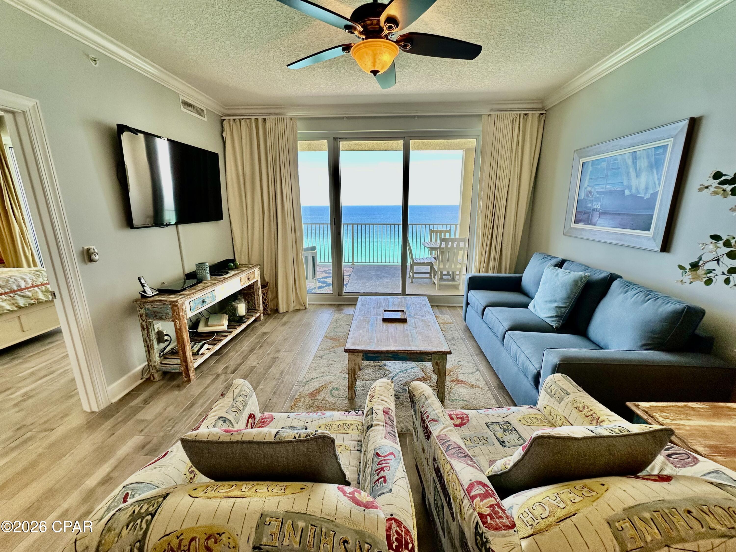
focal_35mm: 14
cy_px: 276
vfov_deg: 85.7
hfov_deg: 102.1
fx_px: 298
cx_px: 368
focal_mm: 2.22
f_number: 2.2
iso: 100
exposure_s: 1/120
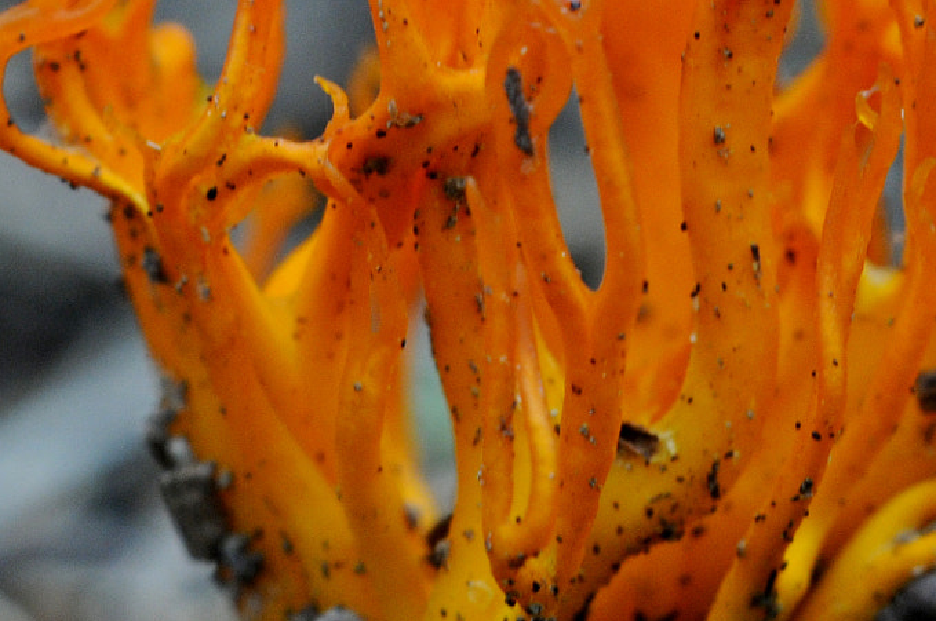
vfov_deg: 1.6
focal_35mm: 838
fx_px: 21749
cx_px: 717
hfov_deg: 2.5
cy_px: 87
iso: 500
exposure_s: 1/8
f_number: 8
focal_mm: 185
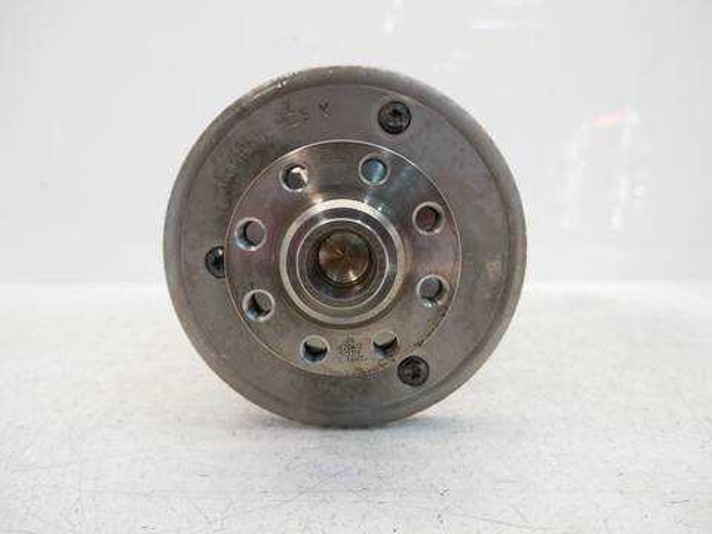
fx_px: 494
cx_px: 356
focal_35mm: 24
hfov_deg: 71.6
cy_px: 267
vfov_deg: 56.8
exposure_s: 1/60
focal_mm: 12
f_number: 3.5
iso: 500
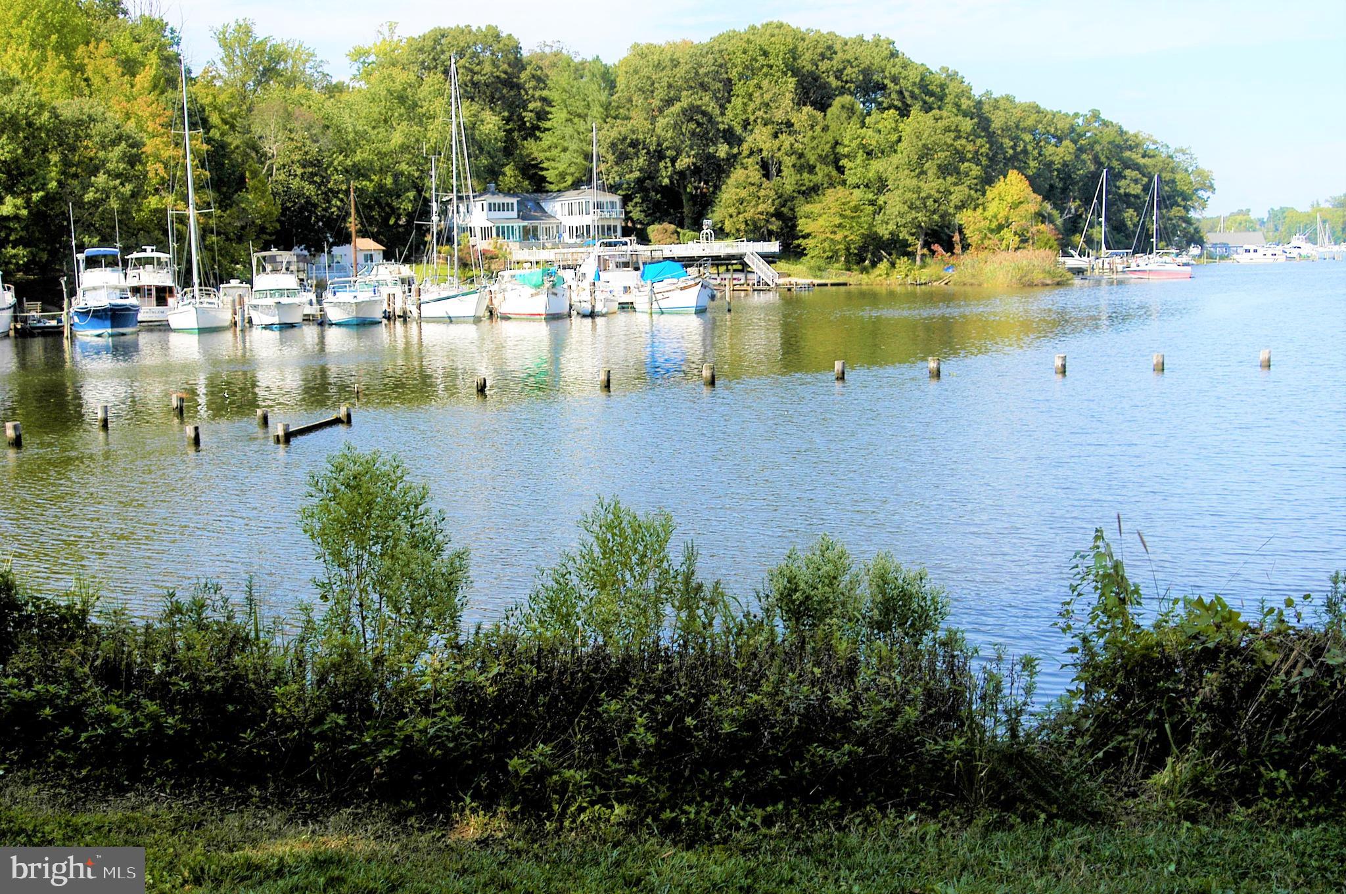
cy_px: 447
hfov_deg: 46.4
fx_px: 1569
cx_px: 673
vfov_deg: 31.8
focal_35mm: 42
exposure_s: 1/1250
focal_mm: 28
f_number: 3.5
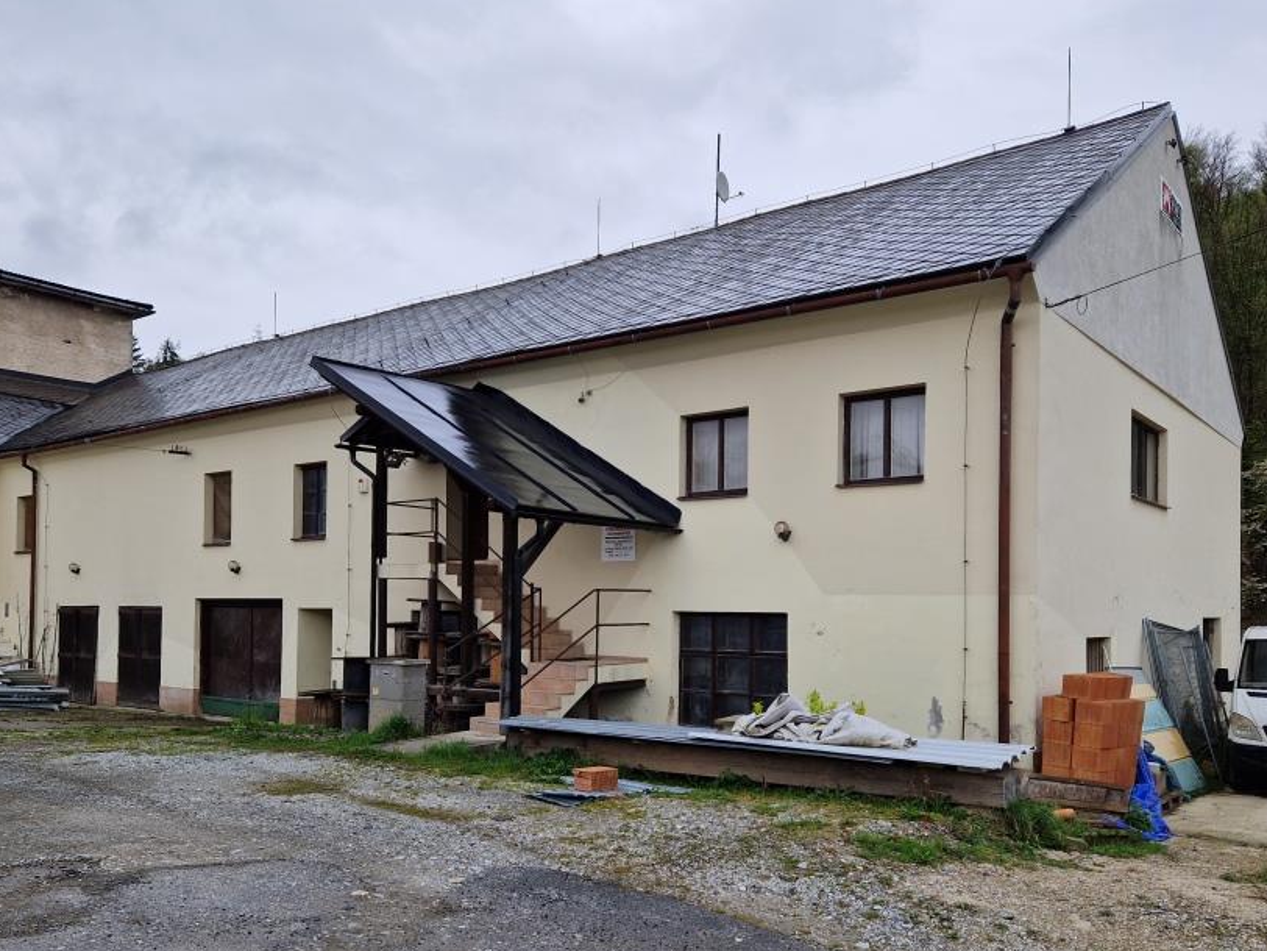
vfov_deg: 47.9
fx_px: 1061
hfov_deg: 61.7
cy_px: 584
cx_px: 643
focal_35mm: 29
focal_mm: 5.4
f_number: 1.8
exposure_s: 1/267
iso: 50
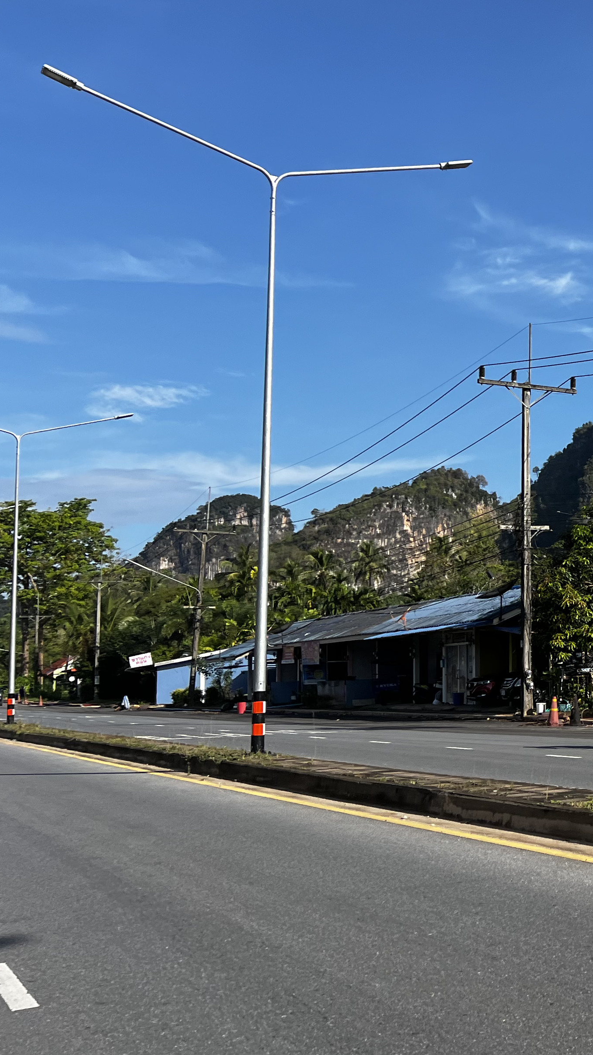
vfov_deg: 43.7
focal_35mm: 47
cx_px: 870
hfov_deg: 21.6
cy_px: 501
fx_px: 1314
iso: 50
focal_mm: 5.7
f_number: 1.5
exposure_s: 1/3571
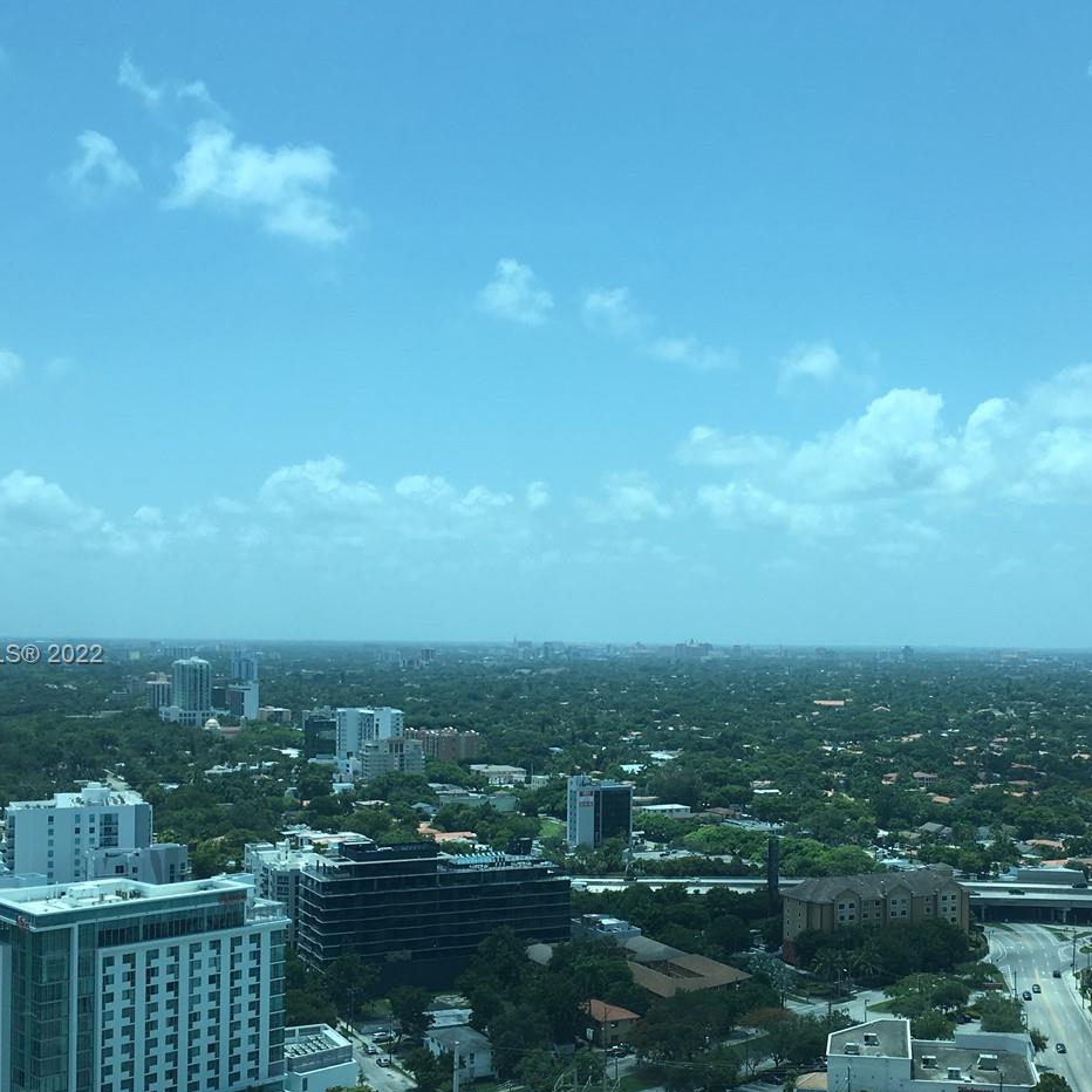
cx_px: 666
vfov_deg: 38.2
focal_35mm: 44
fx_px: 1570
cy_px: 656
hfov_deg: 38.2
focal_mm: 4.15
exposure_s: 1/1083
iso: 25
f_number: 2.2
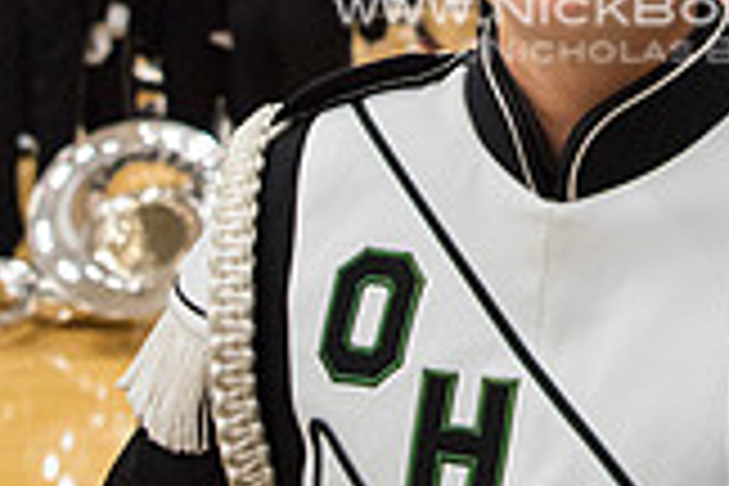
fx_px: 1741
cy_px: -151
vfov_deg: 15.1
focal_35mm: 86
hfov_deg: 23.1
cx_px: 644
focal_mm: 24
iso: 2000
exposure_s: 1/500
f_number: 3.2
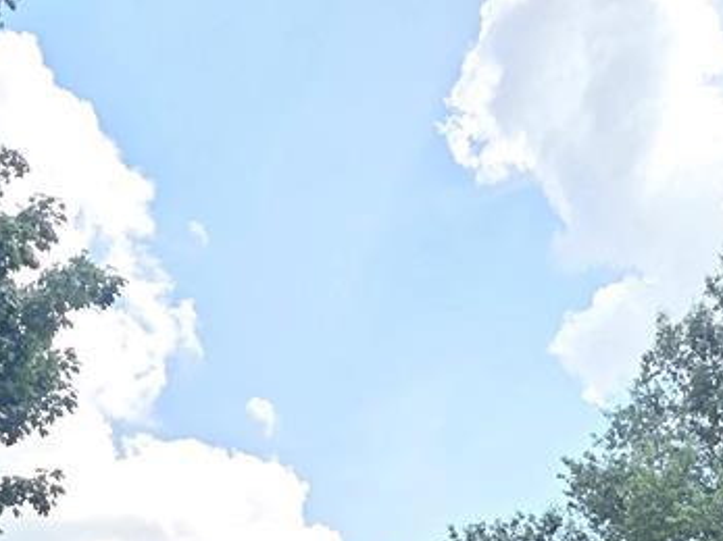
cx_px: 346
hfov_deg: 39.7
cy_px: 897
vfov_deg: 22.3
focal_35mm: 48
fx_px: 1002
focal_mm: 2.2
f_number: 1.9
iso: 40
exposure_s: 1/1667
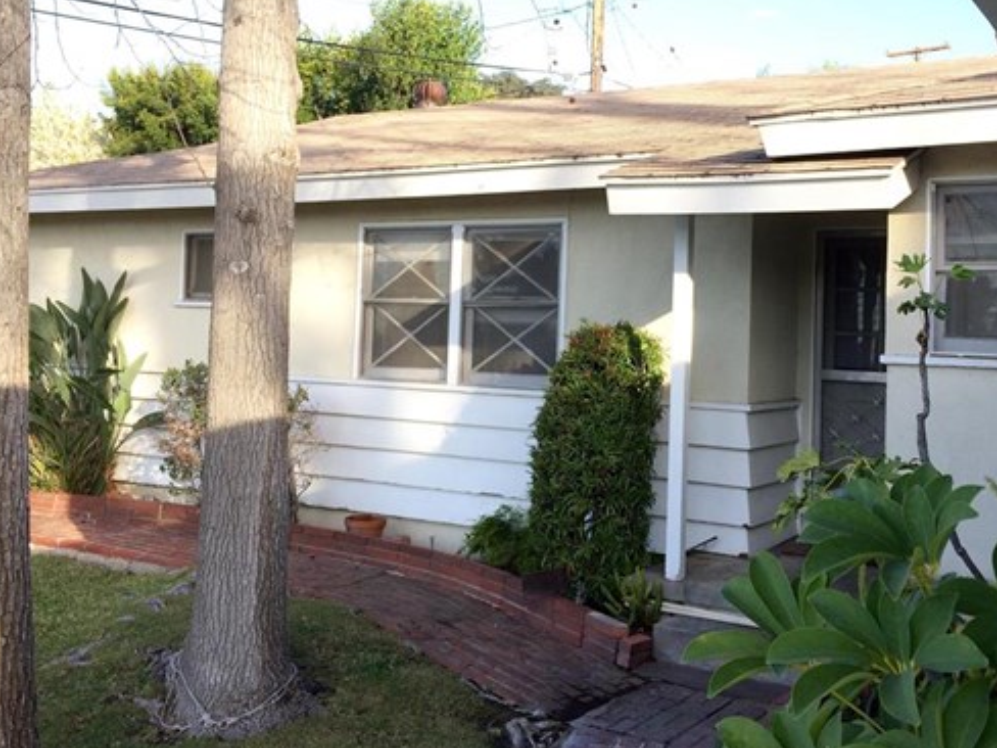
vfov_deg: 37.4
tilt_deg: +2.7
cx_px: 592
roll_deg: -2.3
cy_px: 272
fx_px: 1094
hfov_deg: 48.7
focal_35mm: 38
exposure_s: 1/285
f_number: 2.2
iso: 32
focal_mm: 4.15
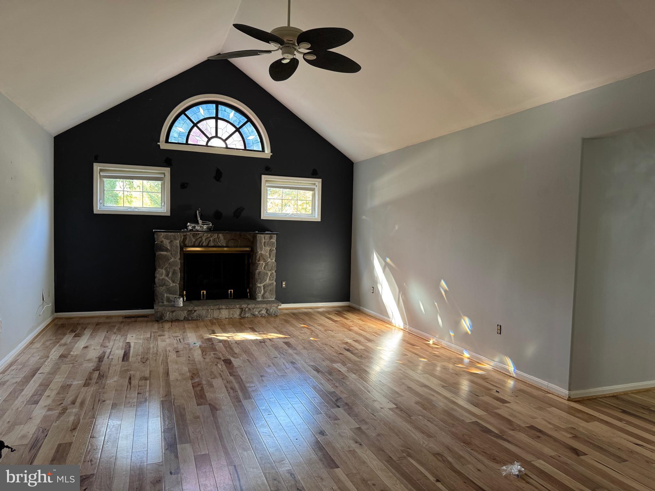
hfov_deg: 71.6
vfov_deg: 56.8
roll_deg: -2.1
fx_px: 454
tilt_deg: -2.3
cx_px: 328
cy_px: 246
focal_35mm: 24
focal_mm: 6.76
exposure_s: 1/67
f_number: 1.78
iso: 200
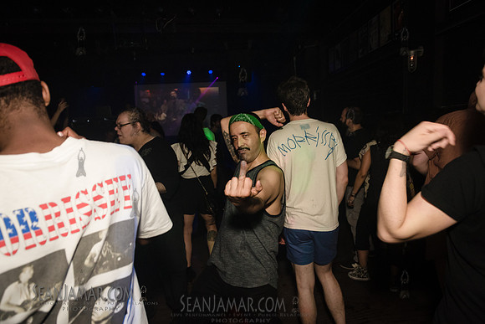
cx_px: 242
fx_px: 323
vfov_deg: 53.2
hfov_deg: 73.7
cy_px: 162
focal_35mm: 24
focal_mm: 24
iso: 2000
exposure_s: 1/250
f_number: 4
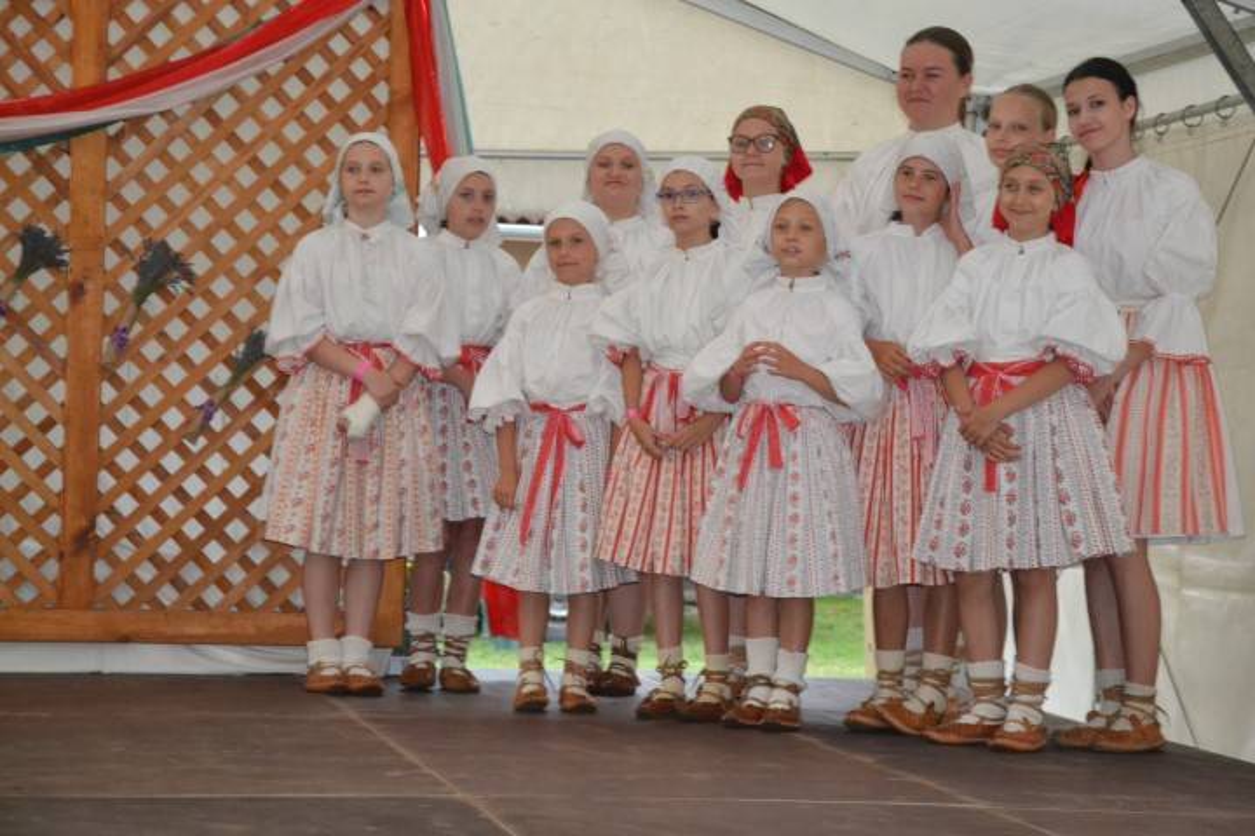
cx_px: 628
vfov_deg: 13.0
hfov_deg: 19.5
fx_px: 3660
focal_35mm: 105
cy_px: 418
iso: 2500
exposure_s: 1/60
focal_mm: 70
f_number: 5.3
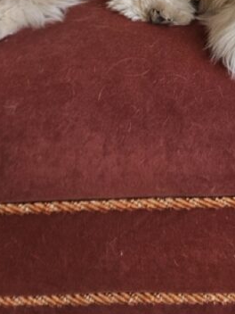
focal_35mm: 67
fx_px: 606
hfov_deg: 21.8
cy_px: -142
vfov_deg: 23.7
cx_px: 166
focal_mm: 5.4
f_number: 1.8
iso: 50
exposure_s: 1/207
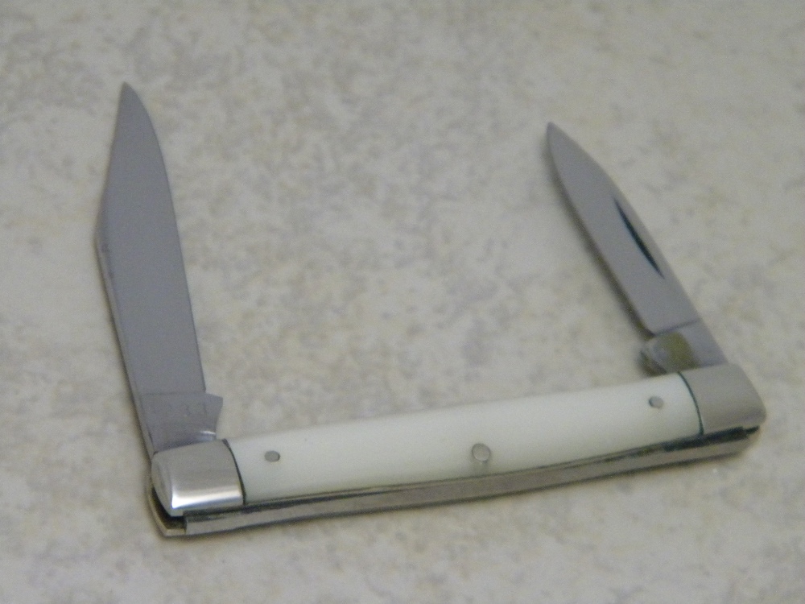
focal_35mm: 183
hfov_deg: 10.8
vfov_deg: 8.1
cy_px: 302
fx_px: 4256
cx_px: 402
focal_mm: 33.1
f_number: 5.2
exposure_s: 1/39
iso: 800
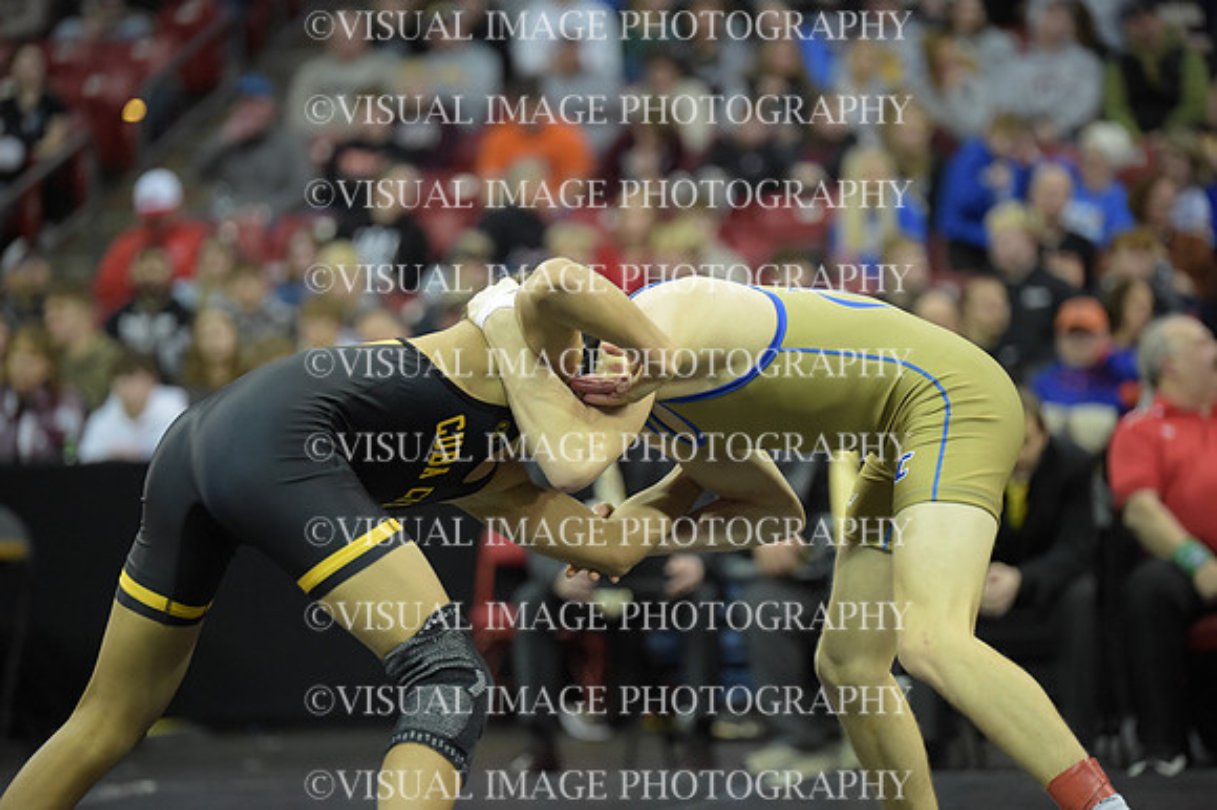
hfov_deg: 13.3
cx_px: 608
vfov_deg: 8.8
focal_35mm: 155
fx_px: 5237
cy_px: 405
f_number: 2.8
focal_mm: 155
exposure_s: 1/1250
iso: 6400
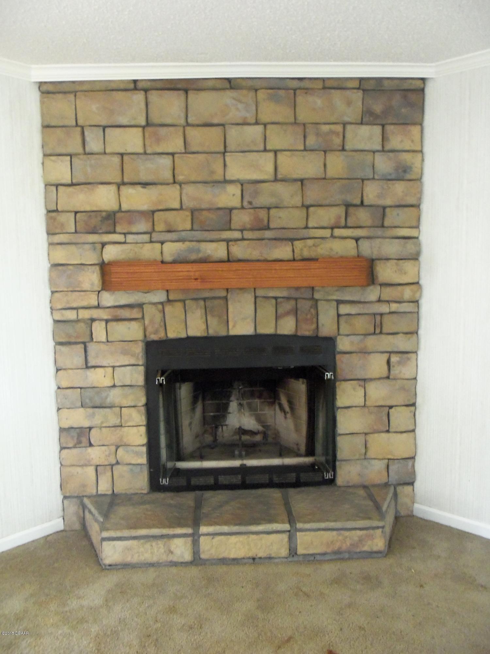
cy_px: 327
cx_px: 245
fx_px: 547
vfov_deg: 61.7
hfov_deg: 48.2
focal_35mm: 29
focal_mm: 5.2
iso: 400
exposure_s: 1/10
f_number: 3.4
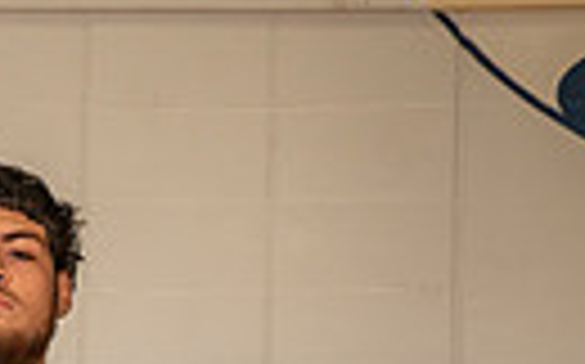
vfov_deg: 6.4
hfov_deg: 10.7
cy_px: 957
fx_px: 3090
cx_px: 0
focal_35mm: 194
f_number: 6.3
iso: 800
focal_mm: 55
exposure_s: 1/320
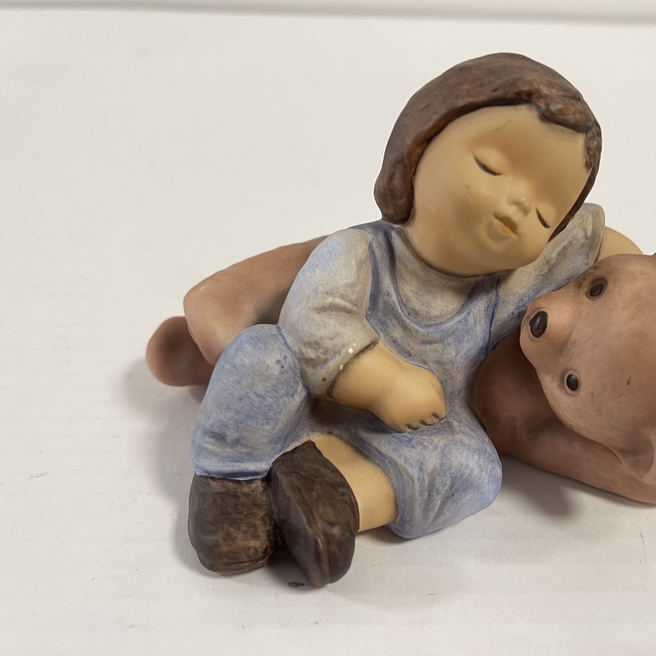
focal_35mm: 30
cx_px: 396
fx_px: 643
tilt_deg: -29.5
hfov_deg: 53.6
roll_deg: -3.4
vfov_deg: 54.0
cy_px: 330
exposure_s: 1/50
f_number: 1.6
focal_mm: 5.1
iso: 125
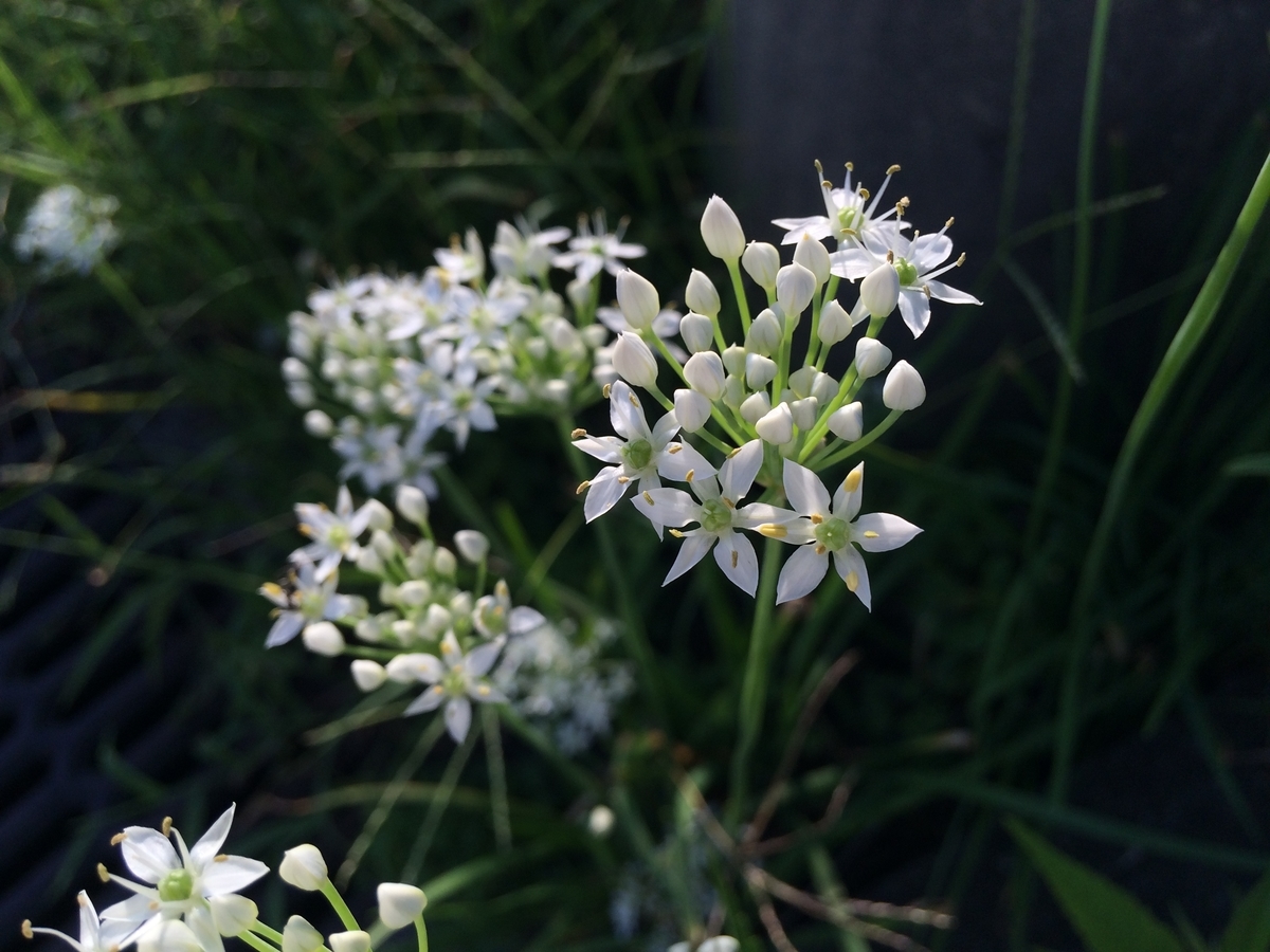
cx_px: 635
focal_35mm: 29
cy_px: 476
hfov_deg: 61.7
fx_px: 1064
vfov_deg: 48.2
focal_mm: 4.15
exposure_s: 1/805
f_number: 2.2
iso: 32
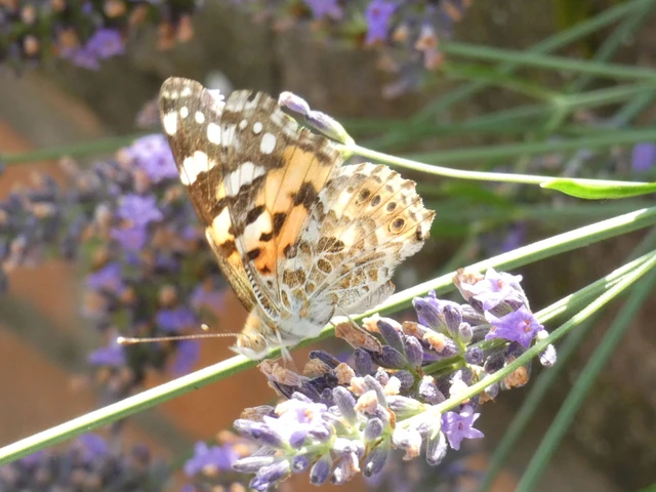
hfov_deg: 11.7
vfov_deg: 8.8
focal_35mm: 169
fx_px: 3203
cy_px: 246
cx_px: 328
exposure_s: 1/80
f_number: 7.1
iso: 320
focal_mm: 30.2
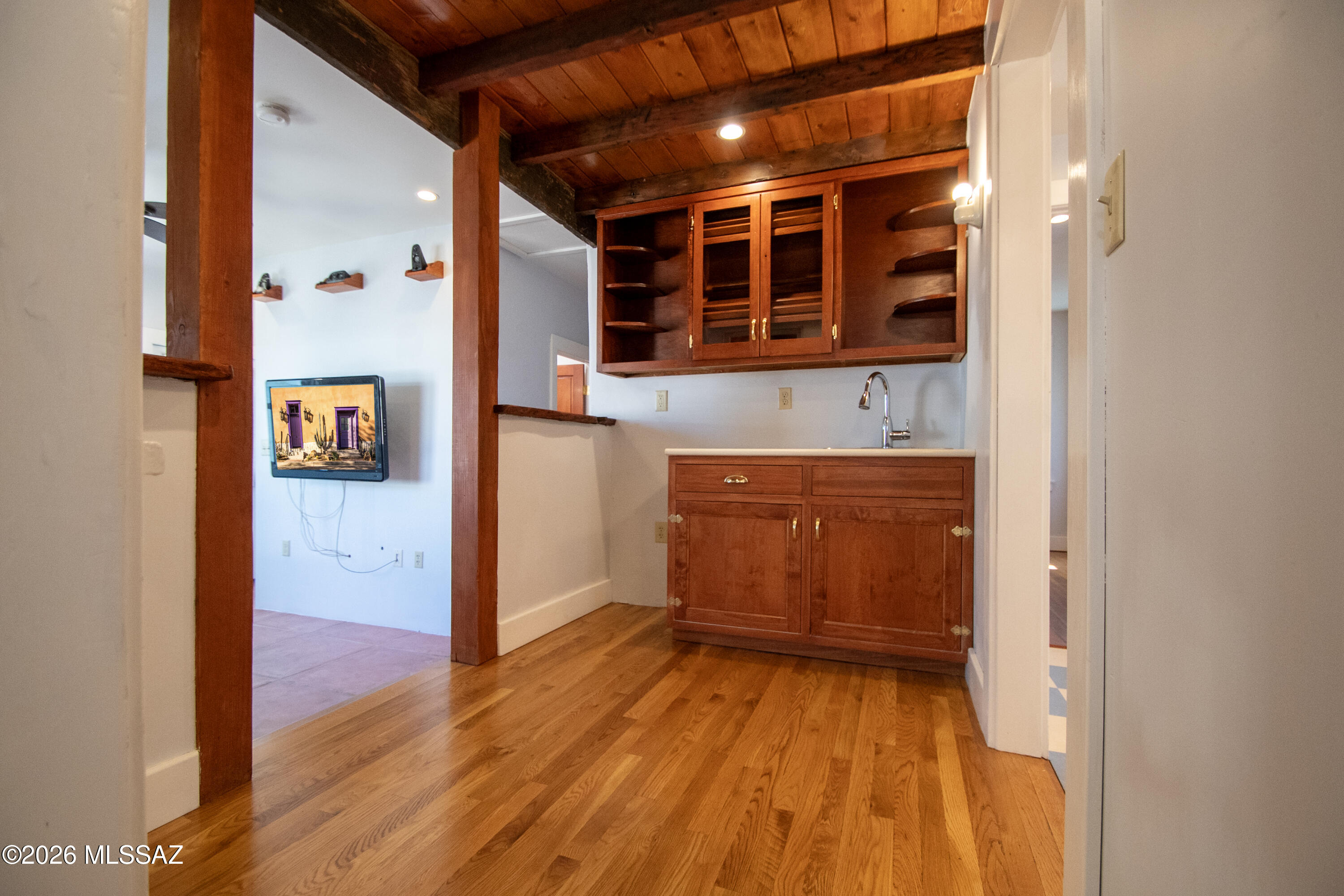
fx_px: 560
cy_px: 448
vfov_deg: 77.3
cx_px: 672
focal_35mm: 15
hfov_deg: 100.4
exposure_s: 1/800
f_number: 3.5
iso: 2000
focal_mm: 10
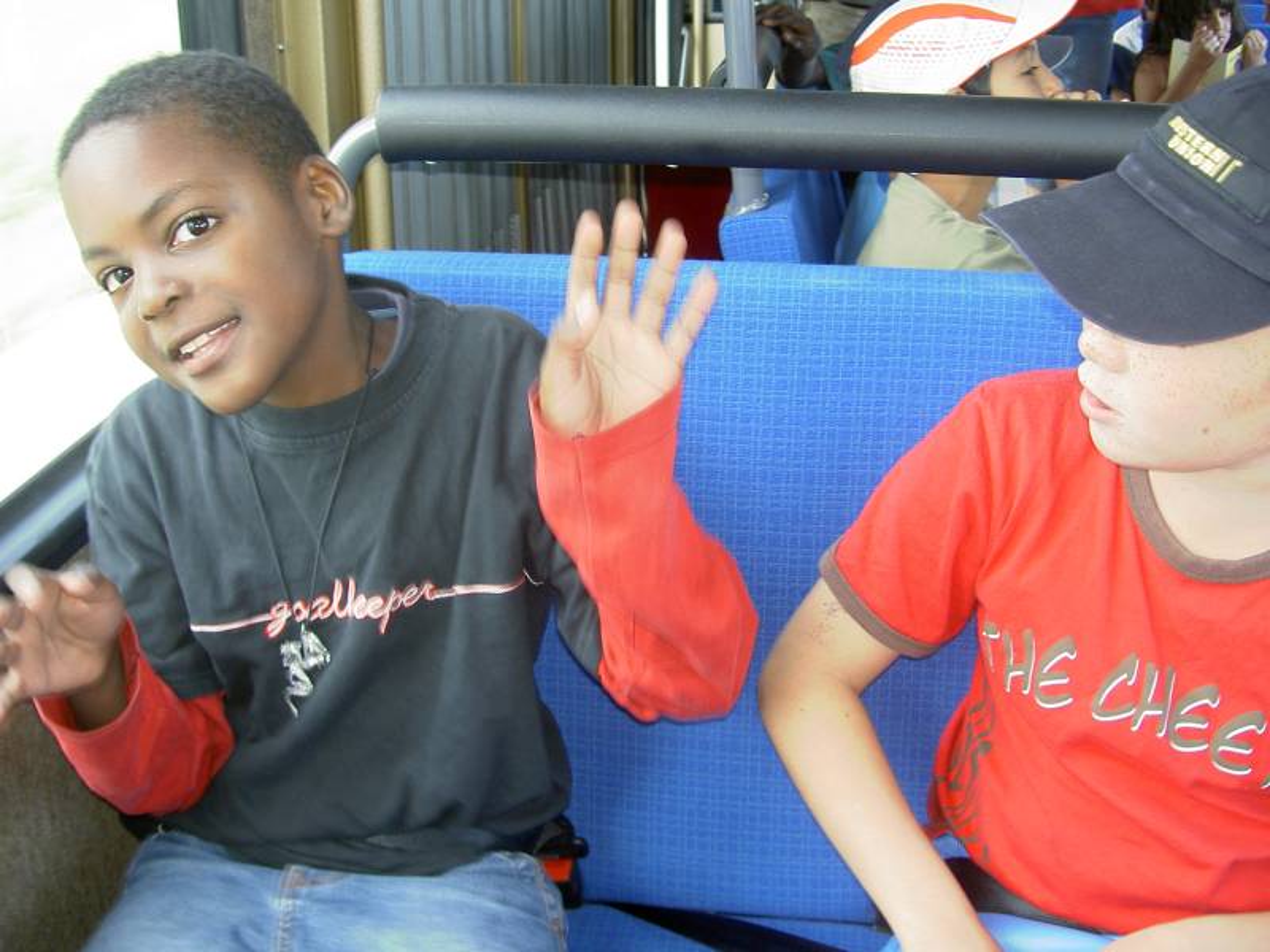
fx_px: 1431
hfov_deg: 47.9
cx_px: 635
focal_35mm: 39
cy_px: 476
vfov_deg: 36.8
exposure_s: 1/60
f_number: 2.8
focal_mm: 8
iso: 100
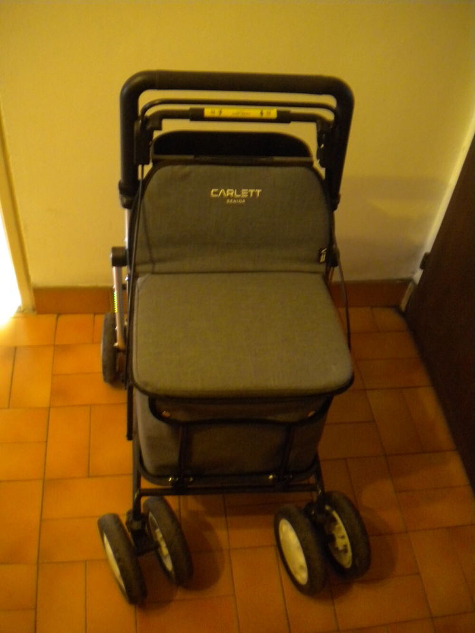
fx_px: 640
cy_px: 316
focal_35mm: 35
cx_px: 238
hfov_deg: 40.7
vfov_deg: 52.6
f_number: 3.1
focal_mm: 6.3
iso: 400
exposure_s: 1/13.3
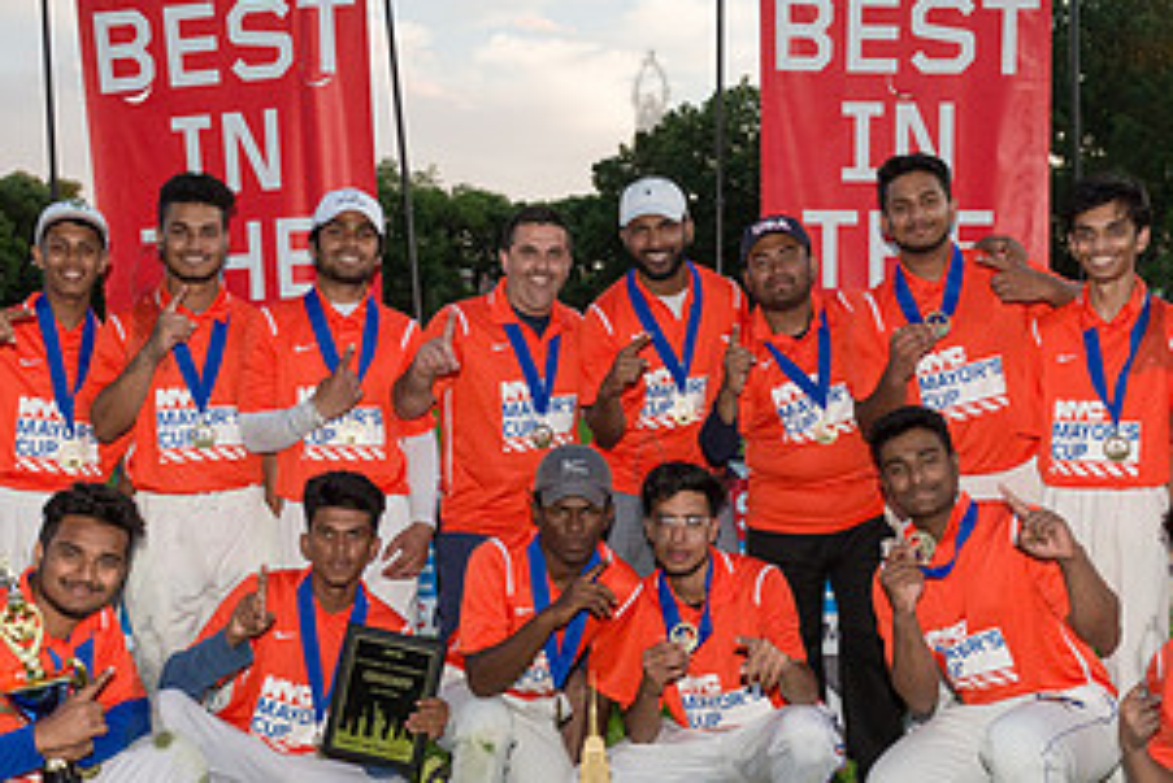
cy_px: 493
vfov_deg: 25.9
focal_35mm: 52
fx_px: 1695
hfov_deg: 38.1
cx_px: 647
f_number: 5
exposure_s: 1/1000
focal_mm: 27
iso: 1600
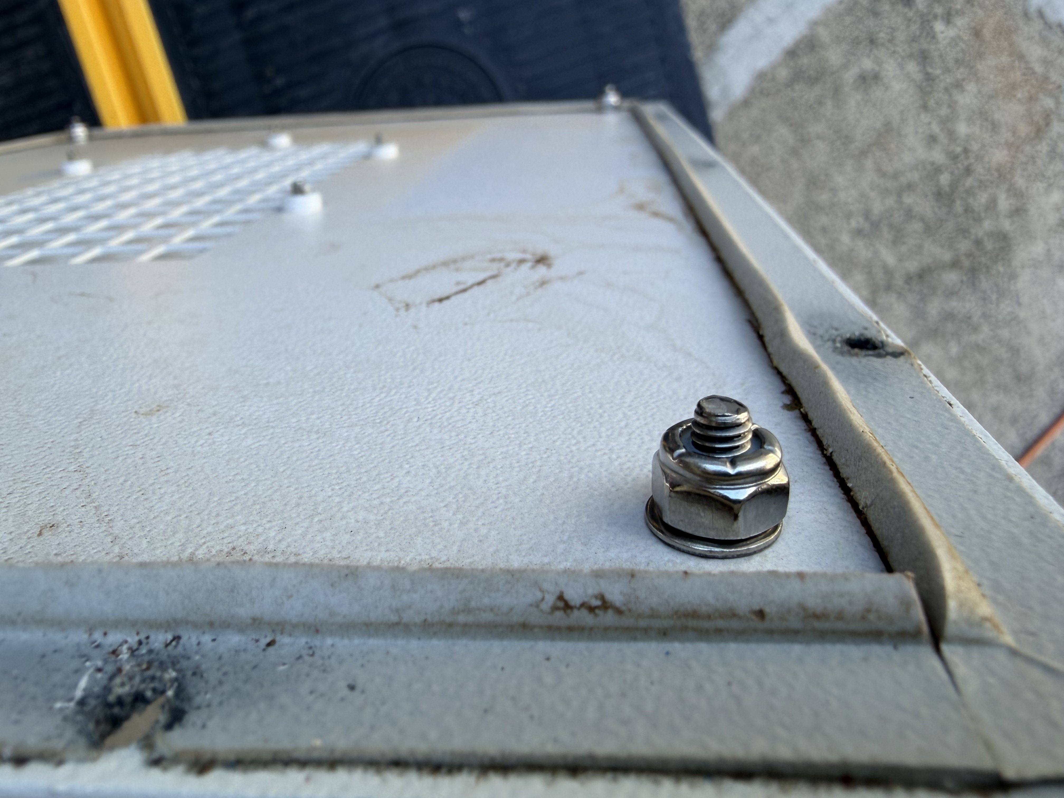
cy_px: 399
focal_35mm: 26
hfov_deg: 67.3
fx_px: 799
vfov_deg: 53.1
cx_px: 532
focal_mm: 2.22
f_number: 2.2
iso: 40
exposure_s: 1/187
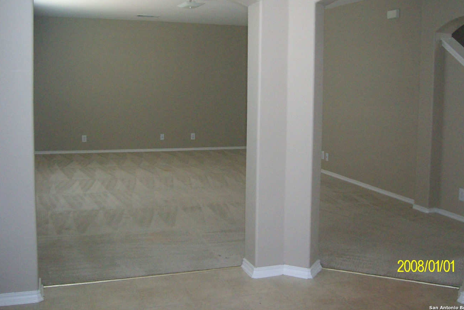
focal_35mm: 40
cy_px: 119
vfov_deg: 33.3
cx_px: 250
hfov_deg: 48.4
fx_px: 516
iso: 200
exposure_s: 1/40
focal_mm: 5.8
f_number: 2.8
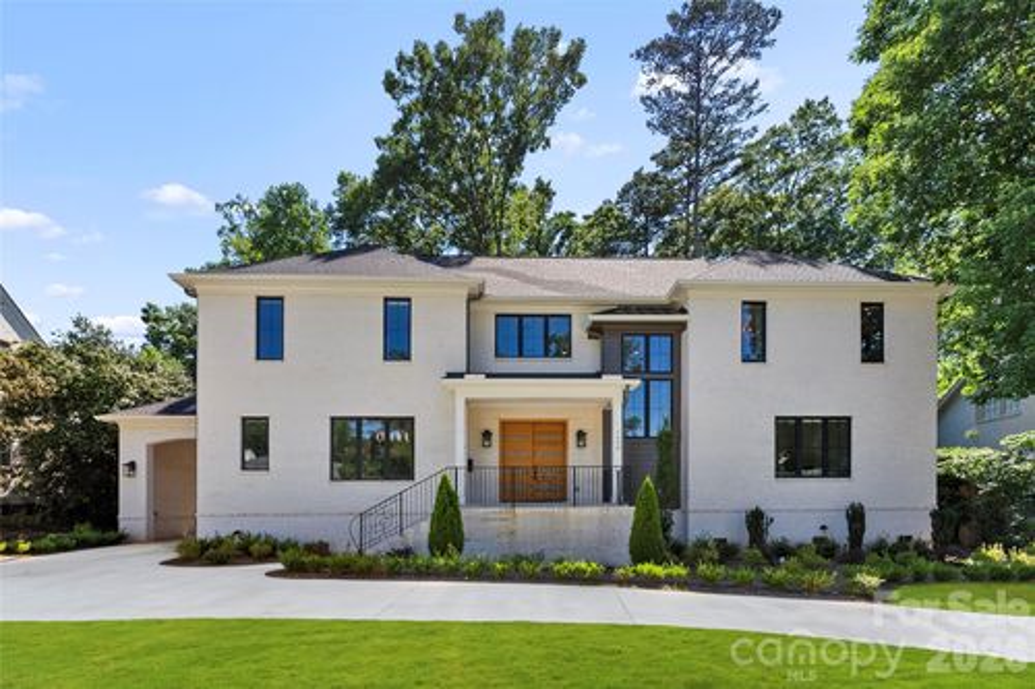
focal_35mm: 16
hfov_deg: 96.4
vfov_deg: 73.4
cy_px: 344
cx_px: 518
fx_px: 463
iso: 2000
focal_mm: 16.1
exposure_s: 1/500
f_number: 9
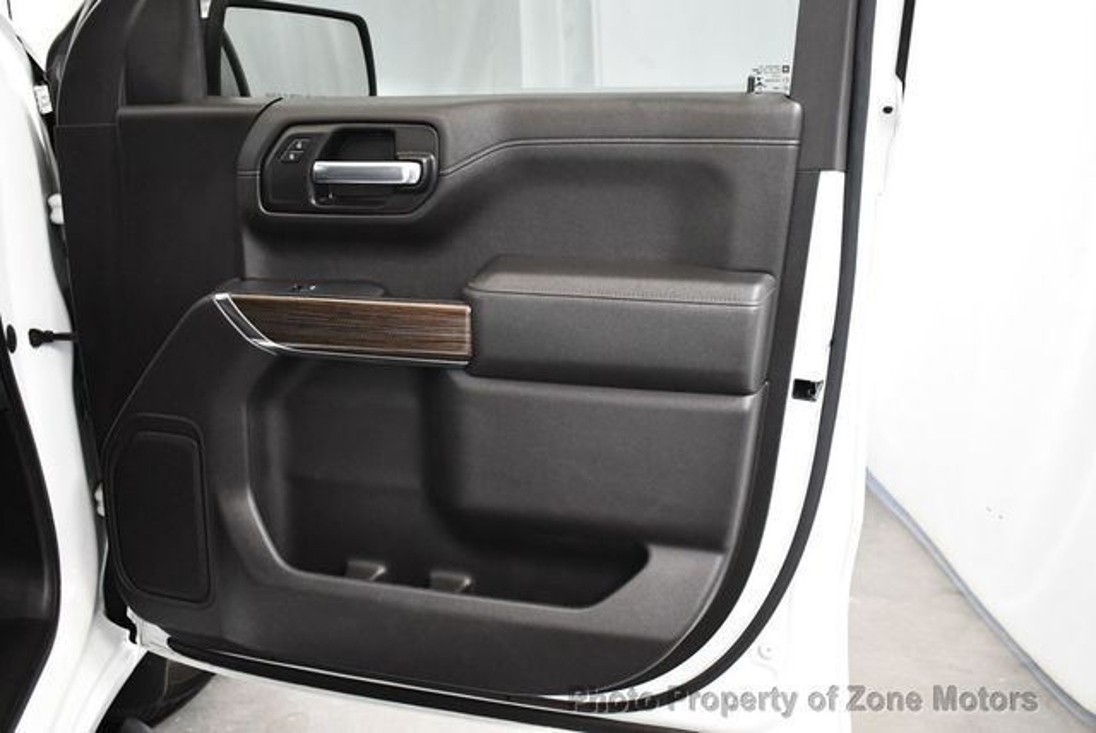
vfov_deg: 36.9
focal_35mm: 36
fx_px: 1097
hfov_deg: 53.1
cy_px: 366
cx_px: 548
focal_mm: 18
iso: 3200
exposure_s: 1/100
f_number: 3.5
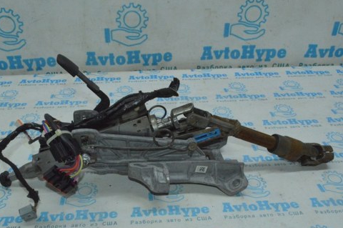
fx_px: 343
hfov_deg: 52.9
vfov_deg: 36.8
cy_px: 123
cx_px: 142
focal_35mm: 36
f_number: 22
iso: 4500
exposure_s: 1/60
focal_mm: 18
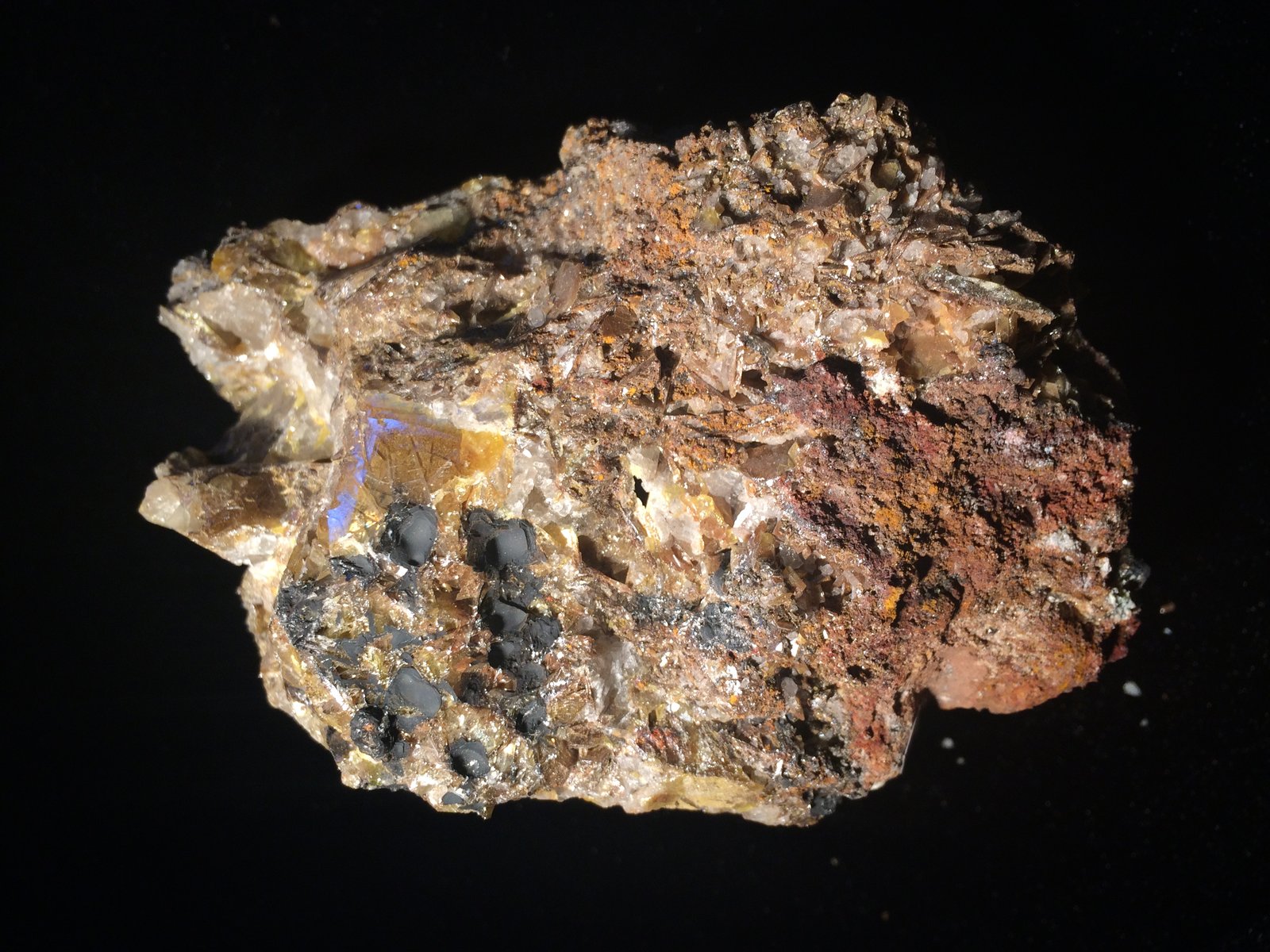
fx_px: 1064
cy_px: 476
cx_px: 635
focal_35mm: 29
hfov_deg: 61.7
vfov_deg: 48.2
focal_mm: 4.15
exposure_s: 1/120
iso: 40
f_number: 2.2
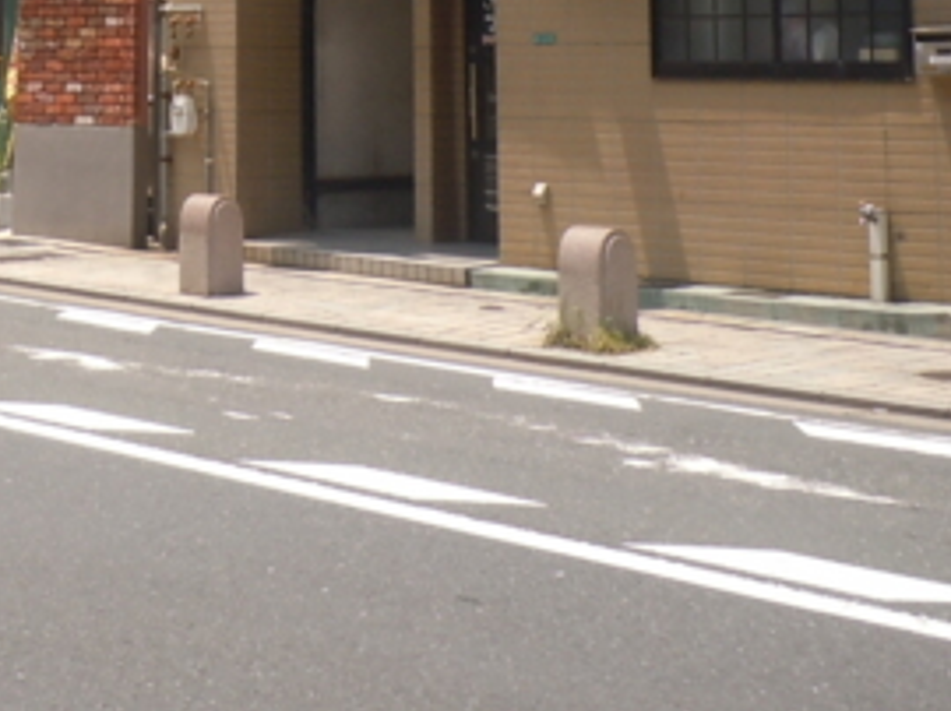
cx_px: 21
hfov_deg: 22.7
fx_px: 2278
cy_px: -225
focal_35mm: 83
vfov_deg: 16.7
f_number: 3.7
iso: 100
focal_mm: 5
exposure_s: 1/640
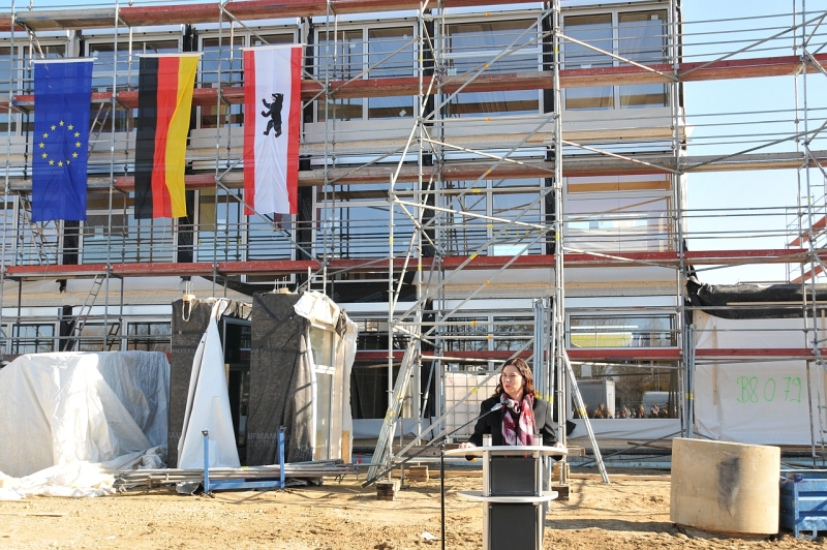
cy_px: 275
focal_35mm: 44
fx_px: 998
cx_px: 414
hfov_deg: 45.0
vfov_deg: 30.8
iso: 200
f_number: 7.1
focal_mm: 29
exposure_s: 1/200
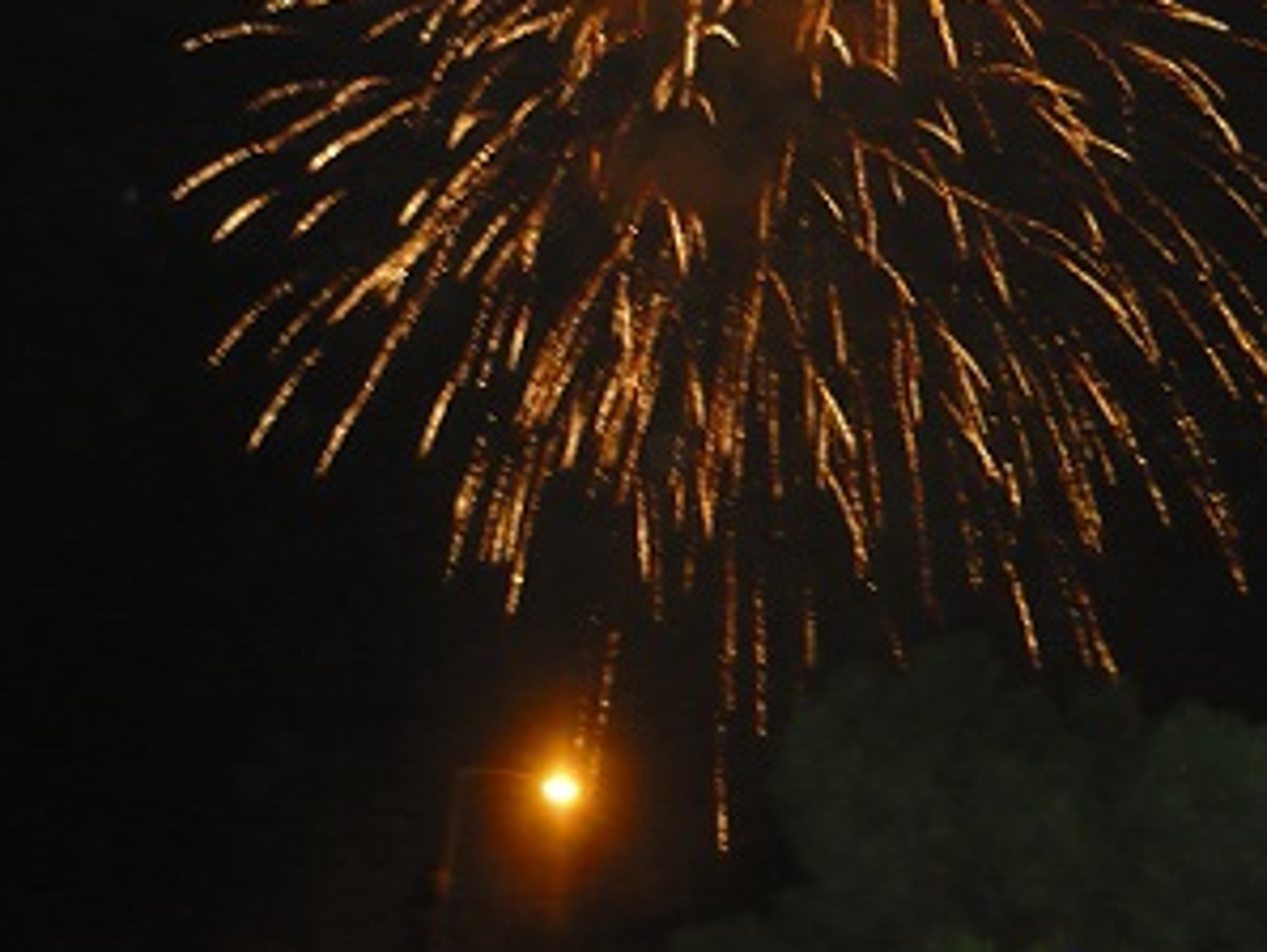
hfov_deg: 37.3
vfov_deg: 28.4
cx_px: 772
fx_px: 1868
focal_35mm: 51
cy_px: 310
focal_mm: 5.5
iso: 800
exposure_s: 1/30
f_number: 2.8
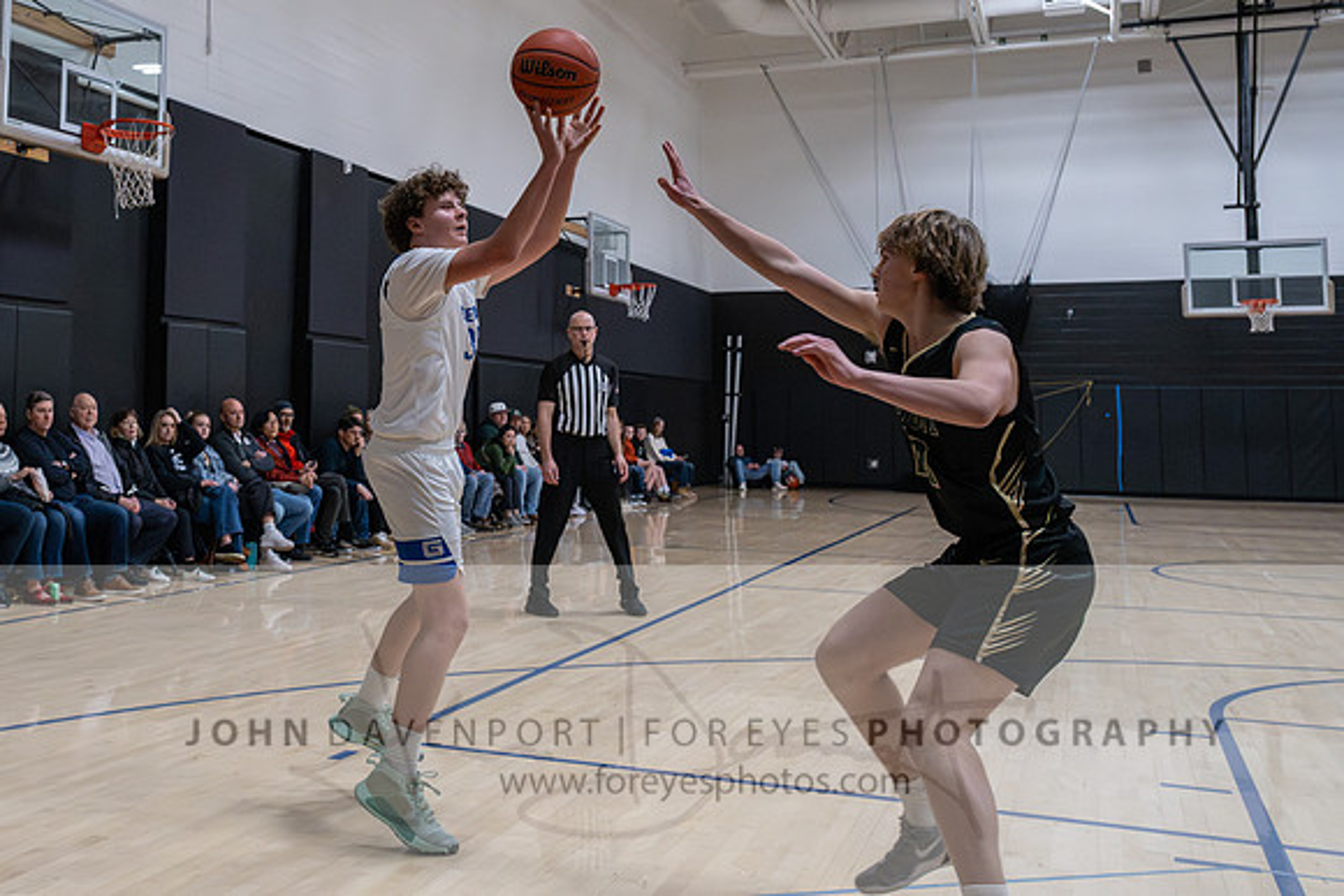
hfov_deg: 45.1
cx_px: 329
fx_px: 1552
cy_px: 277
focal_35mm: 42
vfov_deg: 31.9
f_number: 5
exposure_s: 1/1000
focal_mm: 26.5
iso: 12800
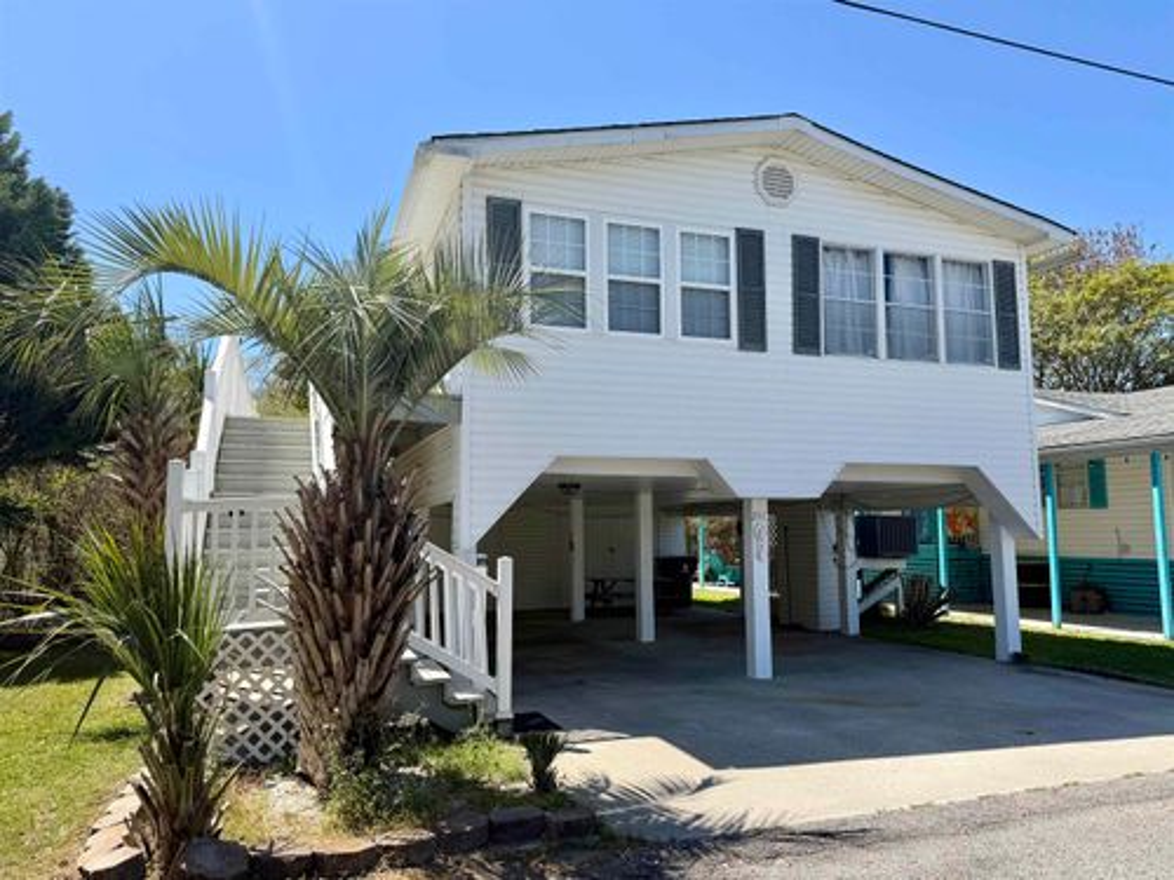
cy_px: 440
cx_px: 587
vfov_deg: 56.8
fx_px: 814
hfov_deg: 71.6
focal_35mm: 24
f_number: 1.78
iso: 80
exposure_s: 1/3279
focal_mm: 6.76
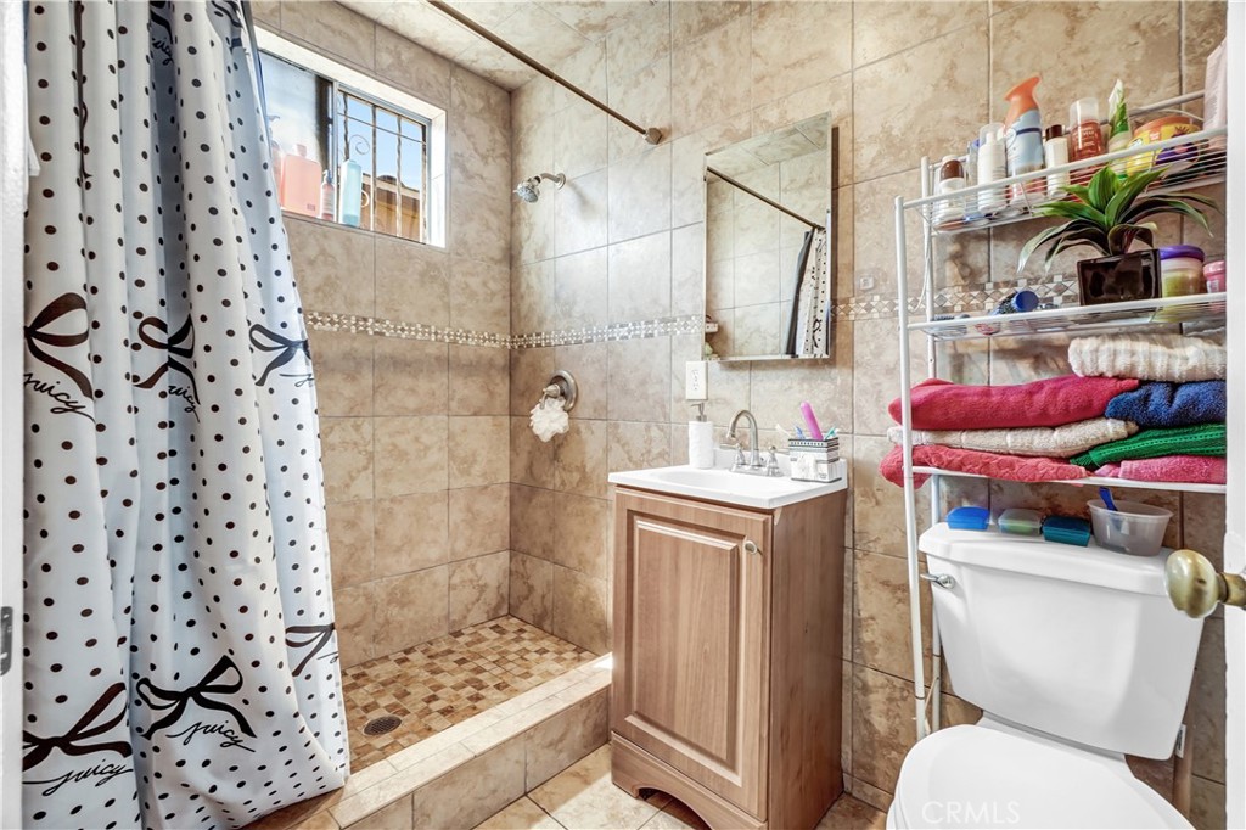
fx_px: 519
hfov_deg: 100.4
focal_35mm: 15
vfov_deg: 77.3
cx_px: 623
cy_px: 415
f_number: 9
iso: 400
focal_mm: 10
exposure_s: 1/4
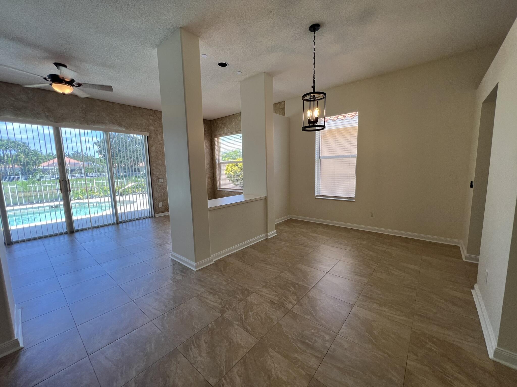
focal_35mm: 13
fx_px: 194
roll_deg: +1.1
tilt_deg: -7.8
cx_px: 258
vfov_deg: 89.9
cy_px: 194
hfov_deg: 106.2
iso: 50
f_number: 1.8
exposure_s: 1/120
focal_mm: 1.57
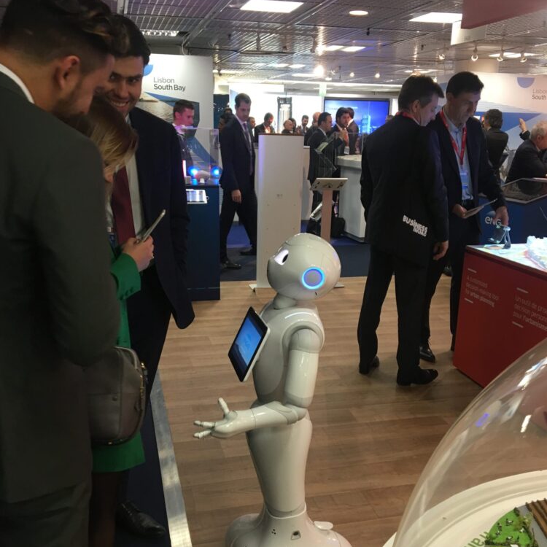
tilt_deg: -17.9
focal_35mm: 35
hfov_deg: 47.2
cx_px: 268
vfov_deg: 47.0
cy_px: 322
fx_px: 626
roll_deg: +0.1
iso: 125
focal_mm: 4.15
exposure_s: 1/33
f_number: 2.2
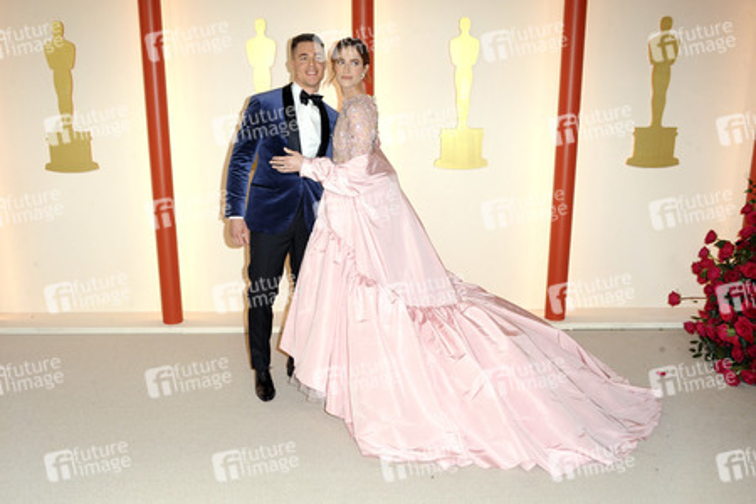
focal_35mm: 32
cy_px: 252
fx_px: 672
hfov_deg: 58.7
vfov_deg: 41.1
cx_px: 378
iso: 1600
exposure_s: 1/200
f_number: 6.3
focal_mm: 32
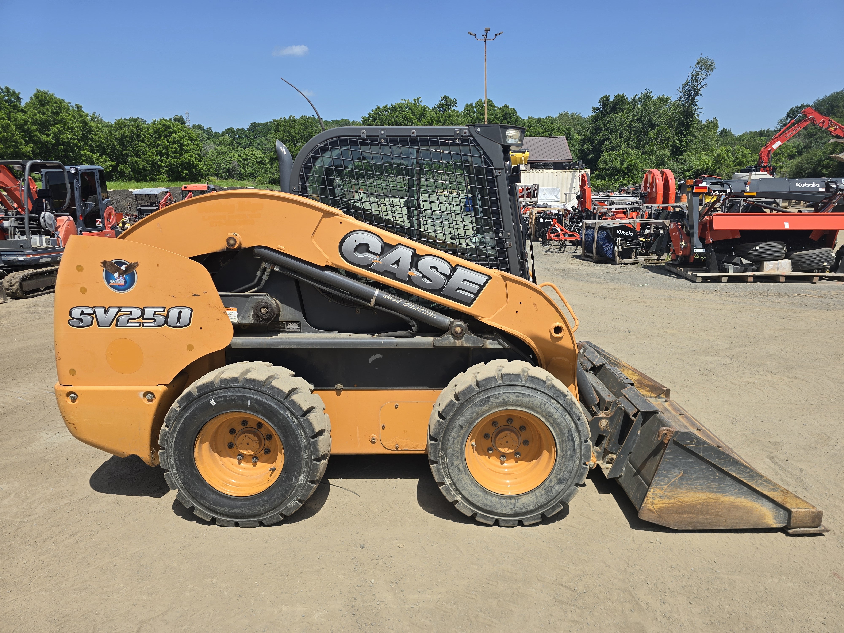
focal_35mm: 23
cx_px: 422
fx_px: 561
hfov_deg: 73.9
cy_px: 316
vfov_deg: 58.9
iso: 12
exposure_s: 1/857
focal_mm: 6.3
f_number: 1.7
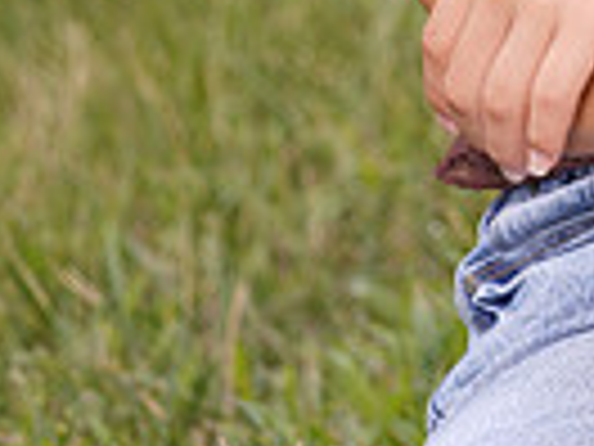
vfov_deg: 2.7
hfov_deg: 3.7
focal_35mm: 538
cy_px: -635
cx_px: 826
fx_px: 9232
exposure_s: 1/160
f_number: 4.5
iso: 64
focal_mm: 127
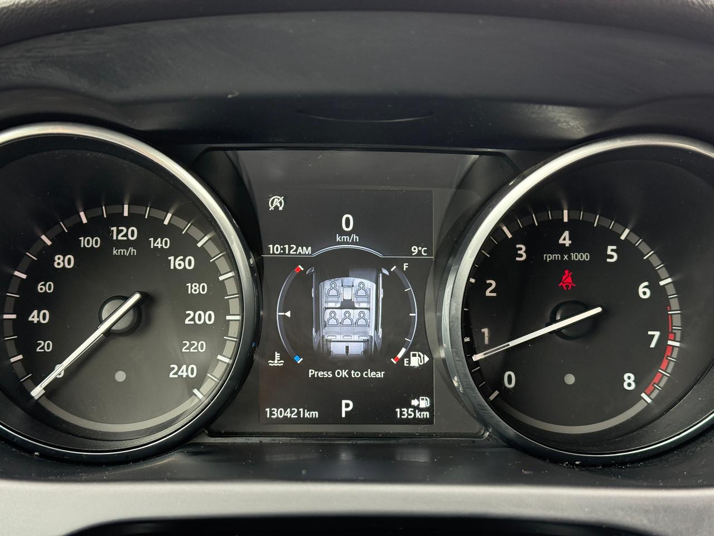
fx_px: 990
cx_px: 357
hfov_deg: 39.7
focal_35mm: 48
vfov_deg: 30.3
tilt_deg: -15.4
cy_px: 268
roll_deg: -0.4
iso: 200
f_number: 1.78
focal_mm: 6.76
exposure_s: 1/137
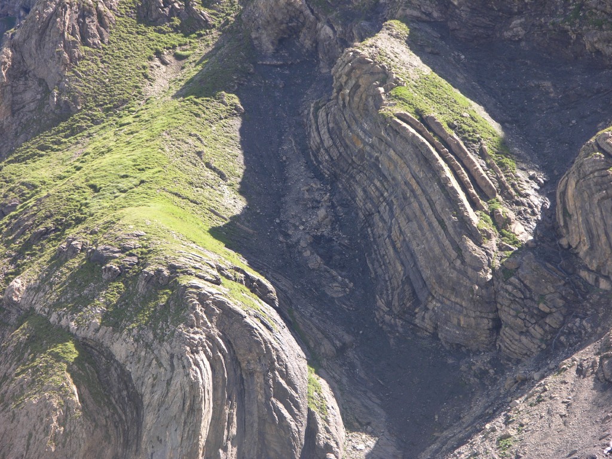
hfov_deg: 11.0
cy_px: 230
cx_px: 306
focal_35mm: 180
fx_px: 3182
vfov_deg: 8.2
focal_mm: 44.7
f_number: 4
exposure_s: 1/95
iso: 50
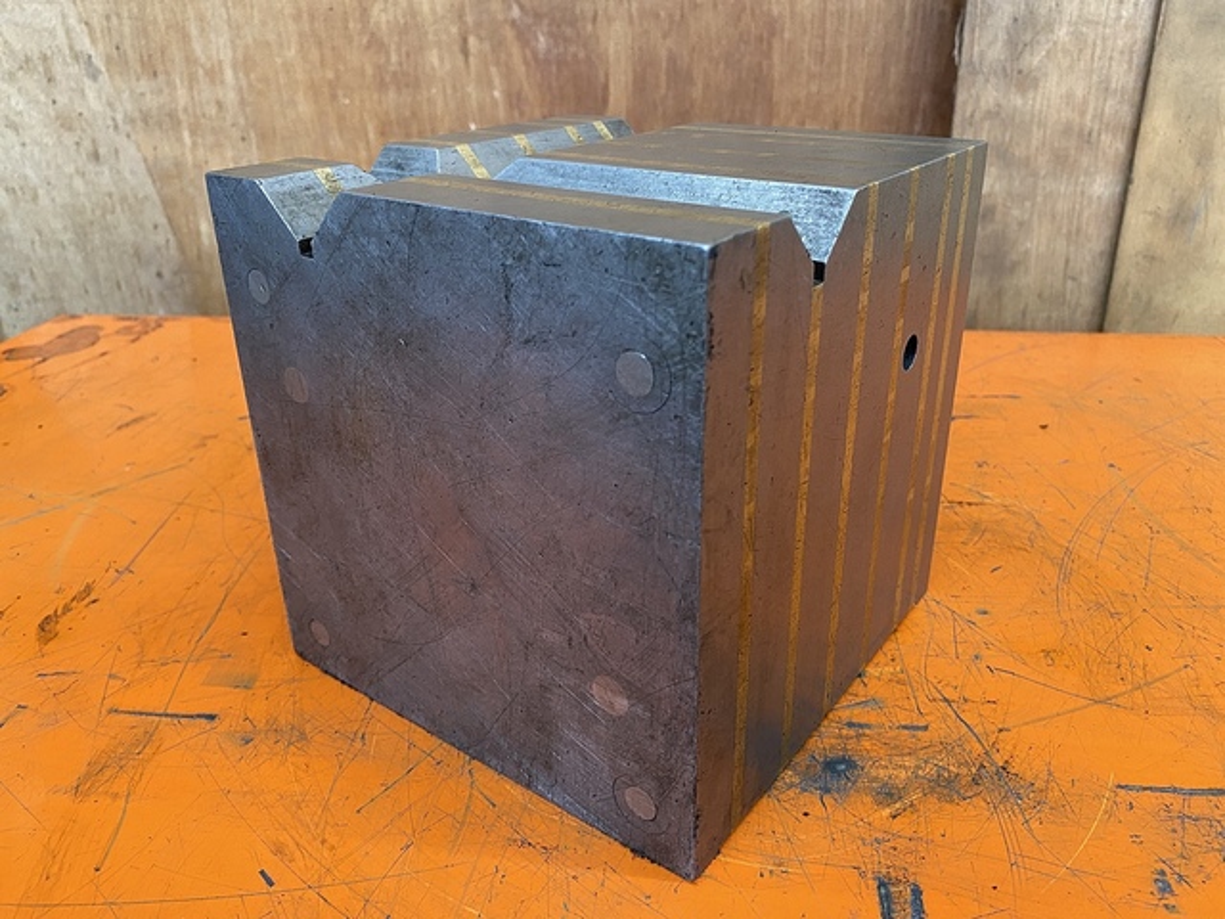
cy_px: 460
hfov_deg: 67.3
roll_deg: +1.2
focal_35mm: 26
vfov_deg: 53.1
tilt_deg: -27.0
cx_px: 612
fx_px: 920
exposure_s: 1/60
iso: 200
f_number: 1.8
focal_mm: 4.25
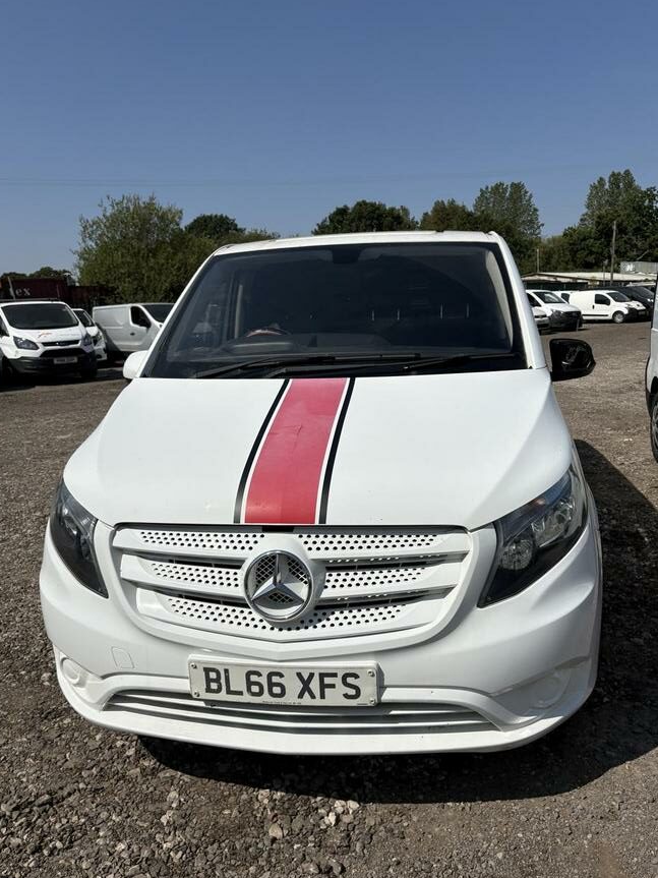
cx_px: 334
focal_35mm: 27
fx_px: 684
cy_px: 450
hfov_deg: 51.3
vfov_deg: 65.3
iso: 50
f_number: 1.6
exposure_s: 1/10101
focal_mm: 5.96
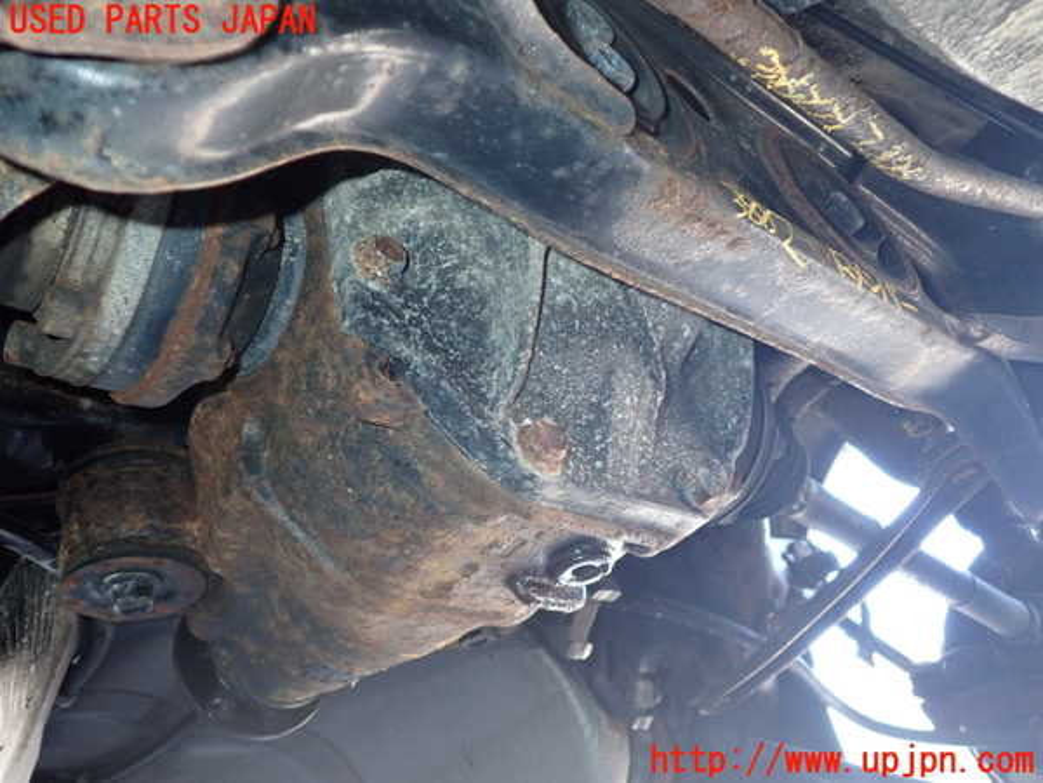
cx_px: 522
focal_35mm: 30
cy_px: 392
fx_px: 904
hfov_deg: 60.0
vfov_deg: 46.8
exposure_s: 1/125
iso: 400
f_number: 2.3
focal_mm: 5.4
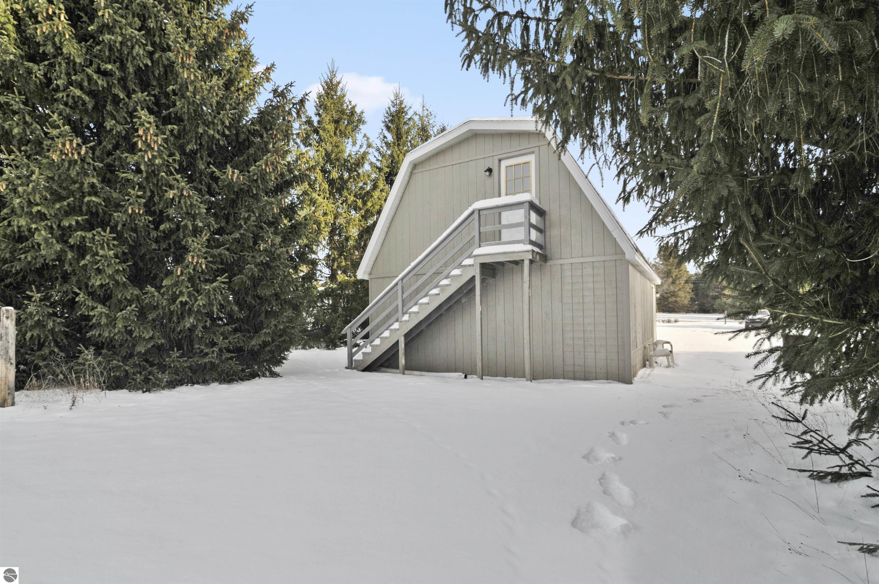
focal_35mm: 16
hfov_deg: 95.1
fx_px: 402
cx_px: 440
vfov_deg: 71.9
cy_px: 292
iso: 320
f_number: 7.1
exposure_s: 1/800
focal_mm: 11
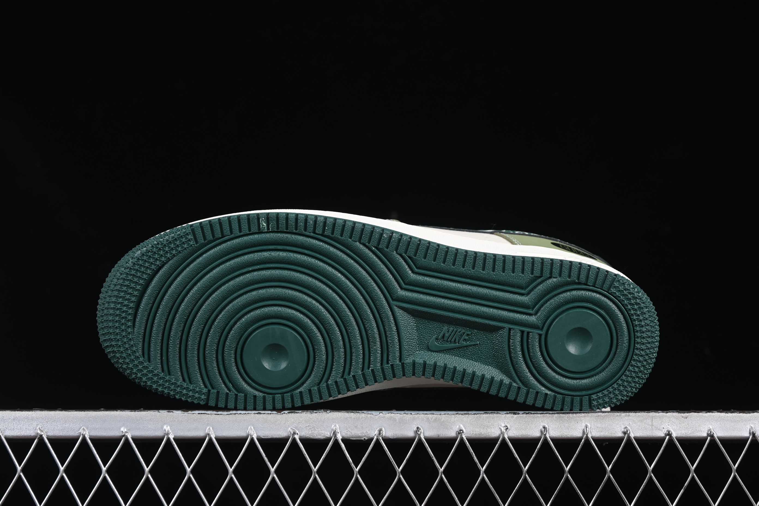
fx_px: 1581
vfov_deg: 18.2
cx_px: 380
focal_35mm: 75
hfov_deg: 27.0
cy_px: 253
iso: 160
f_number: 6.3
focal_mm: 50
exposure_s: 1/80
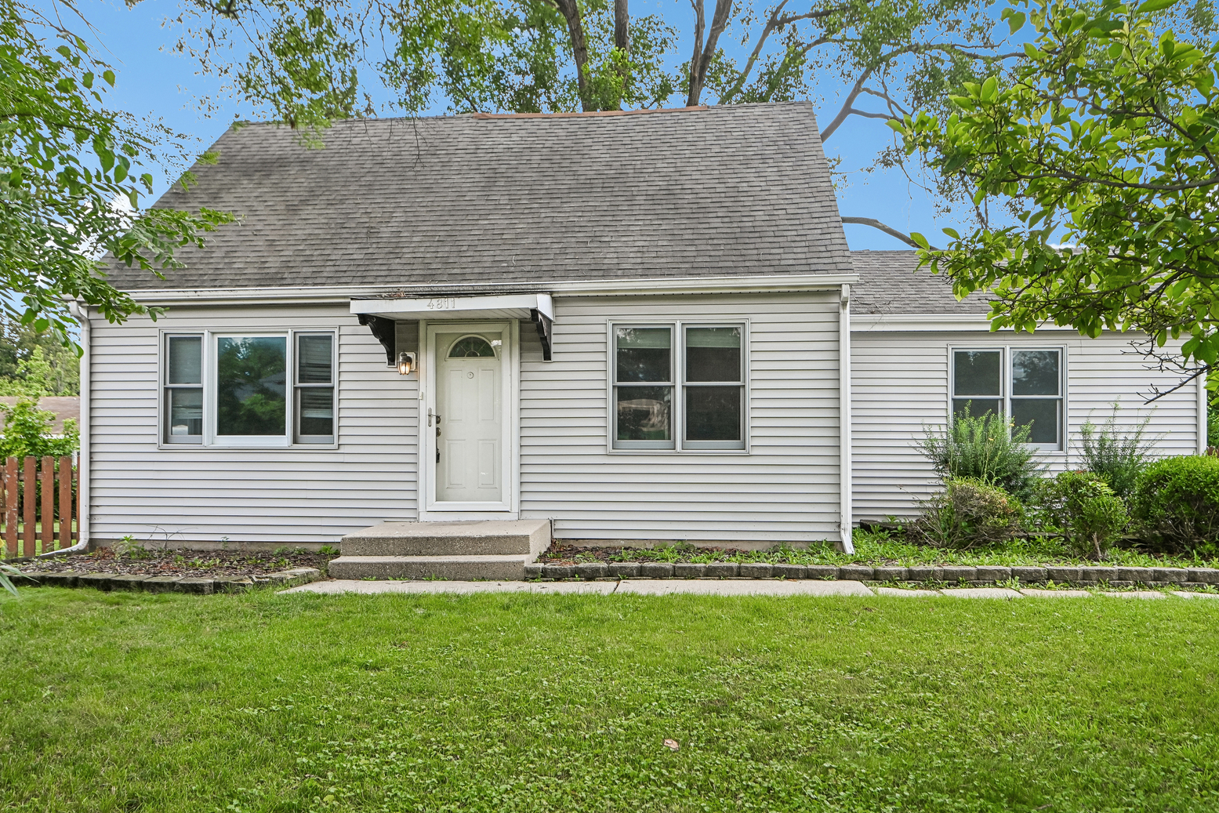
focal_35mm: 25
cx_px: 632
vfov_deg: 51.3
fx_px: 847
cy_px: 405
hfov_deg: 71.5
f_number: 13
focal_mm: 24
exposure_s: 1/100
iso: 400
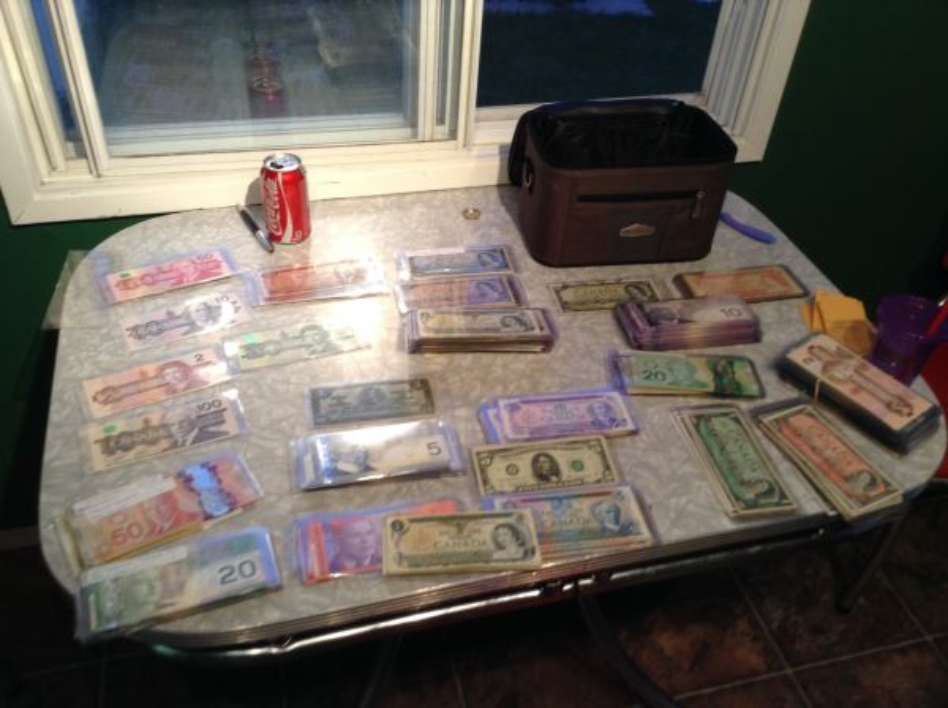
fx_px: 902
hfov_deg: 55.4
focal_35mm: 33
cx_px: 474
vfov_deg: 42.8
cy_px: 354
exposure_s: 1/24
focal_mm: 3.3
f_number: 2.4
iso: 64
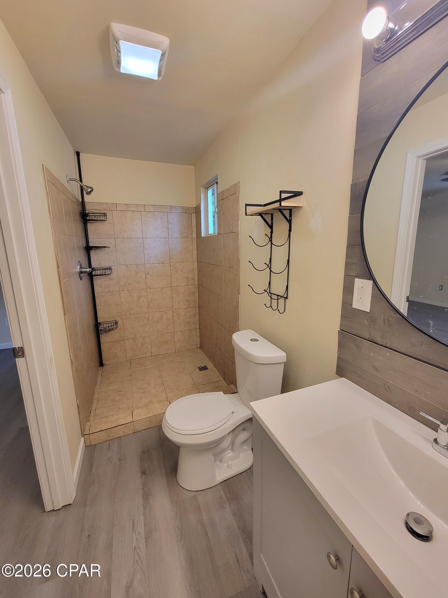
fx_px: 224
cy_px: 299
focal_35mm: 13
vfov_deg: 106.2
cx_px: 224
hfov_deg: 89.9
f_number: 2.2
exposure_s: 1/60.2
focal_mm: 2.2
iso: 125
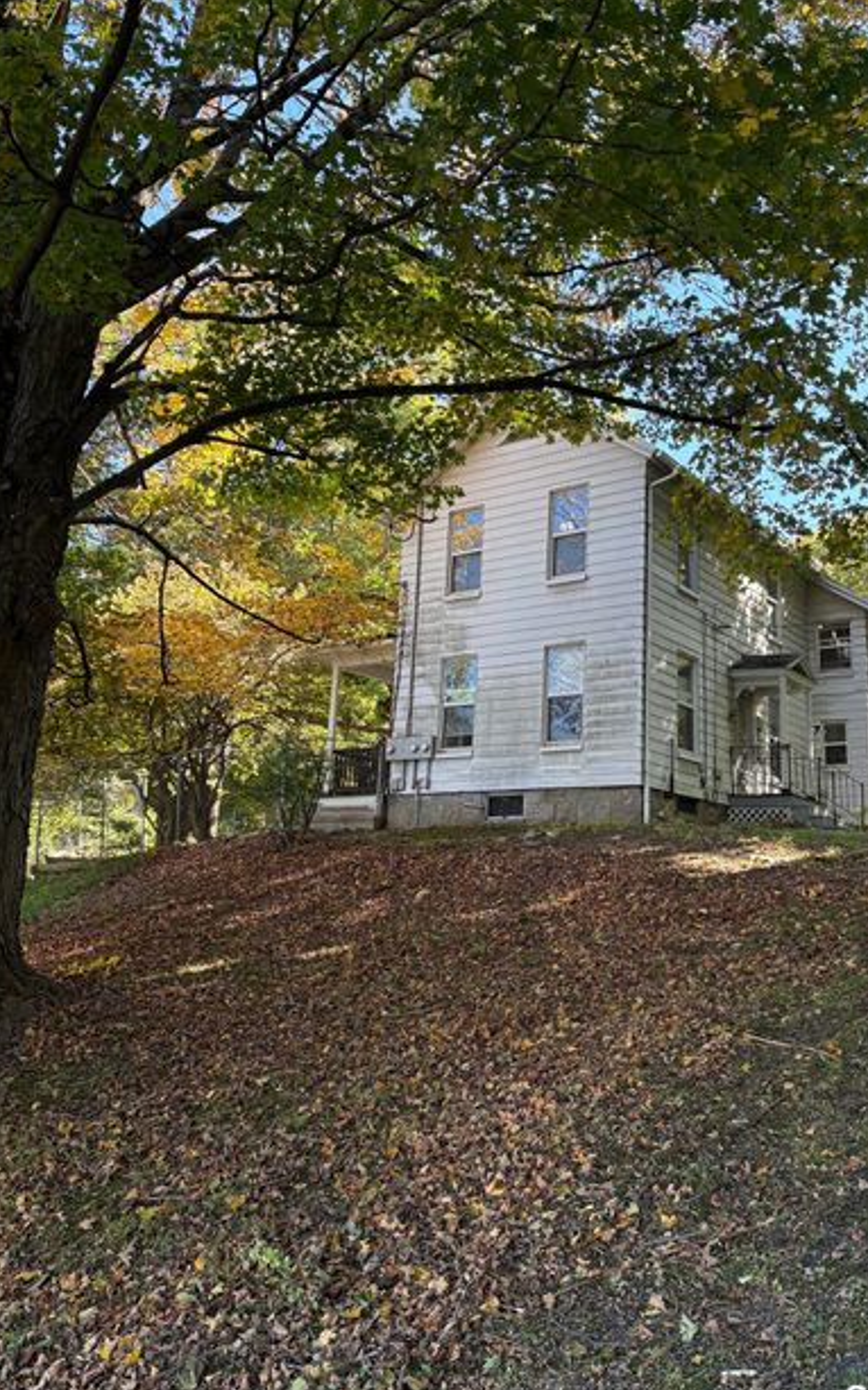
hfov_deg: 41.7
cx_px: 508
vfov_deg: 62.9
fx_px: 1136
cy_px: 672
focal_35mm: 30
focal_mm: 5.96
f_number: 1.6
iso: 80
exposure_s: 1/237
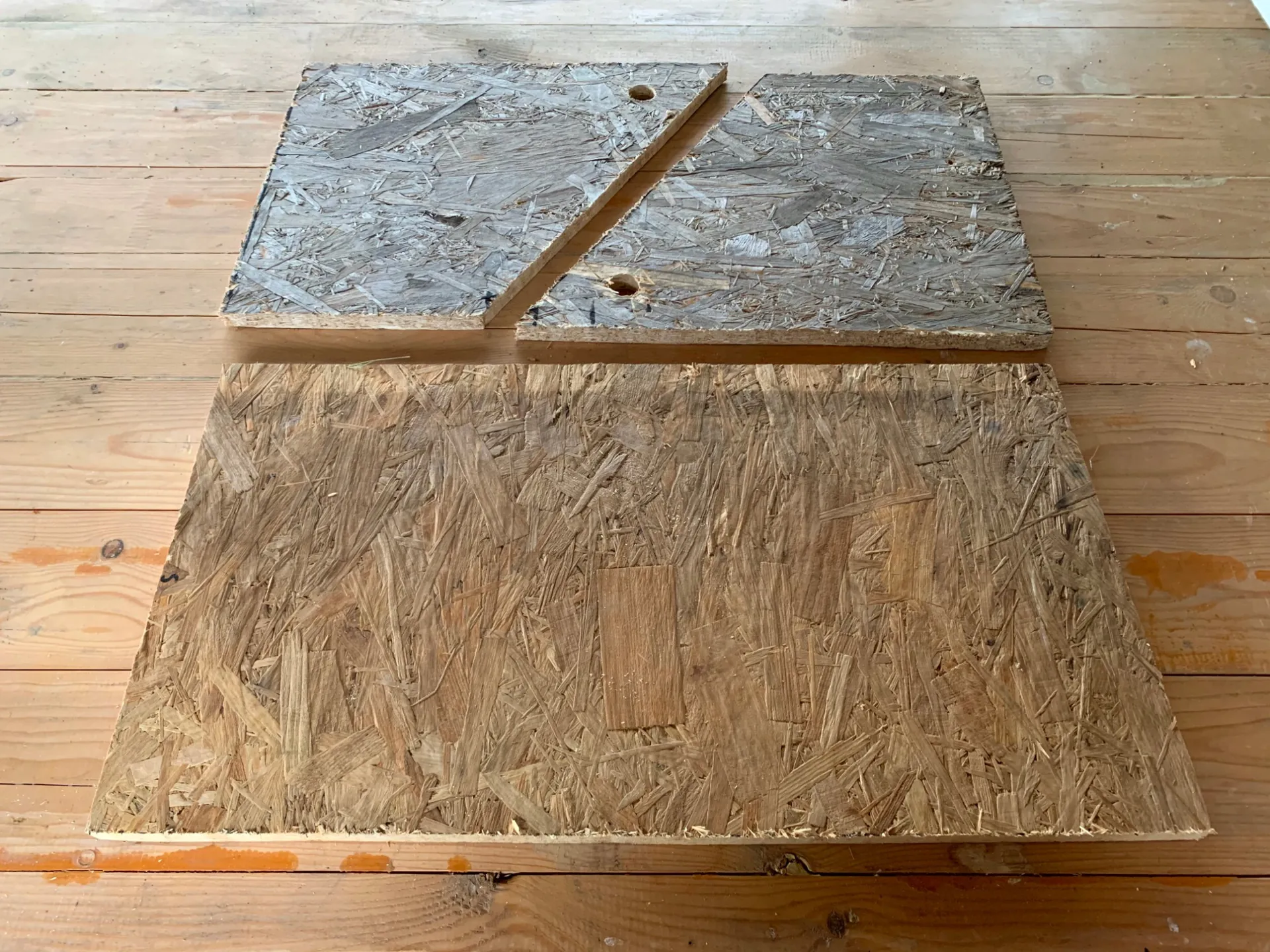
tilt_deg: -54.9
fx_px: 954
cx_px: 635
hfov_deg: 67.3
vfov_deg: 53.1
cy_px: 476
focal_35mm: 26
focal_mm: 4.25
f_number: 1.8
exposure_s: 1/60
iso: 320
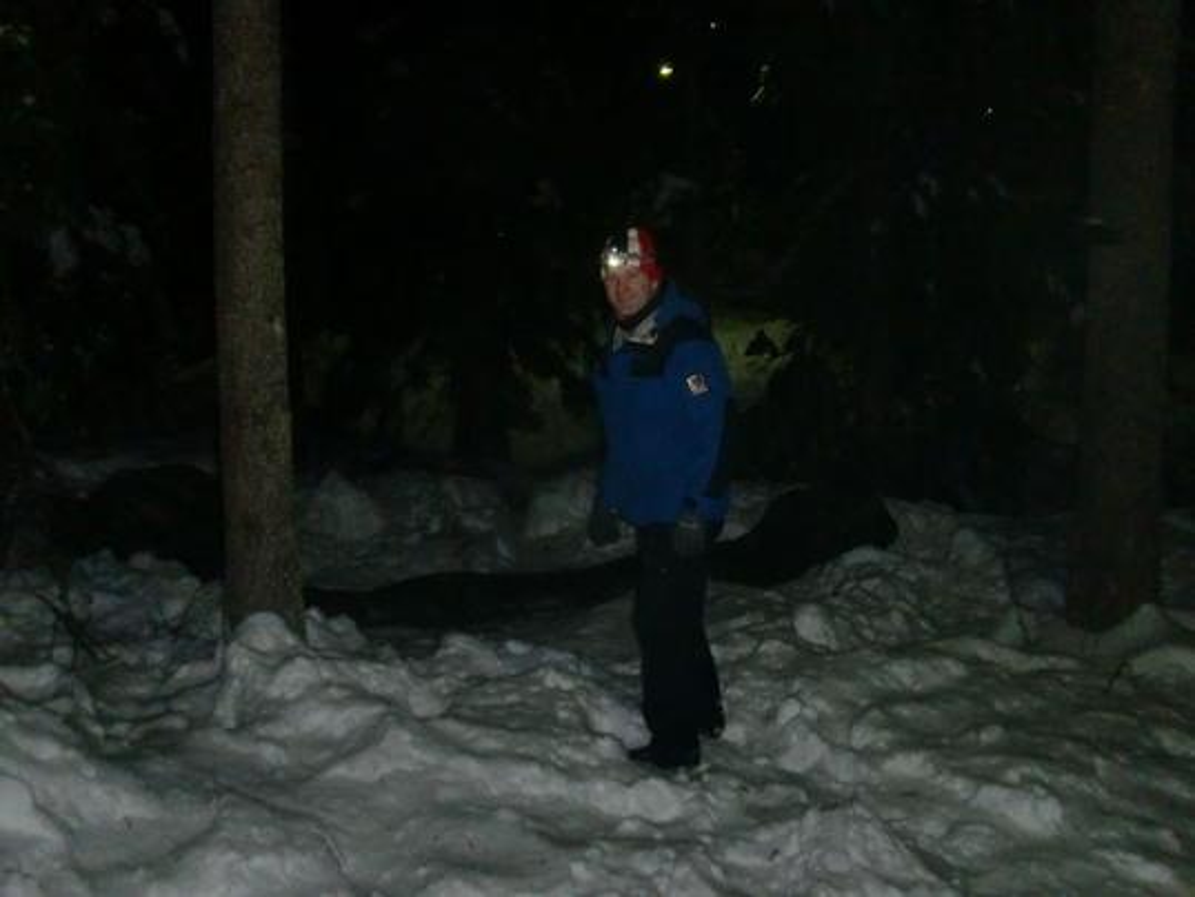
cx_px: 598
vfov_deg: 37.7
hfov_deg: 49.0
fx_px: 1312
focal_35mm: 38
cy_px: 448
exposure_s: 1/40
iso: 400
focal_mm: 6.66
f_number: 3.9
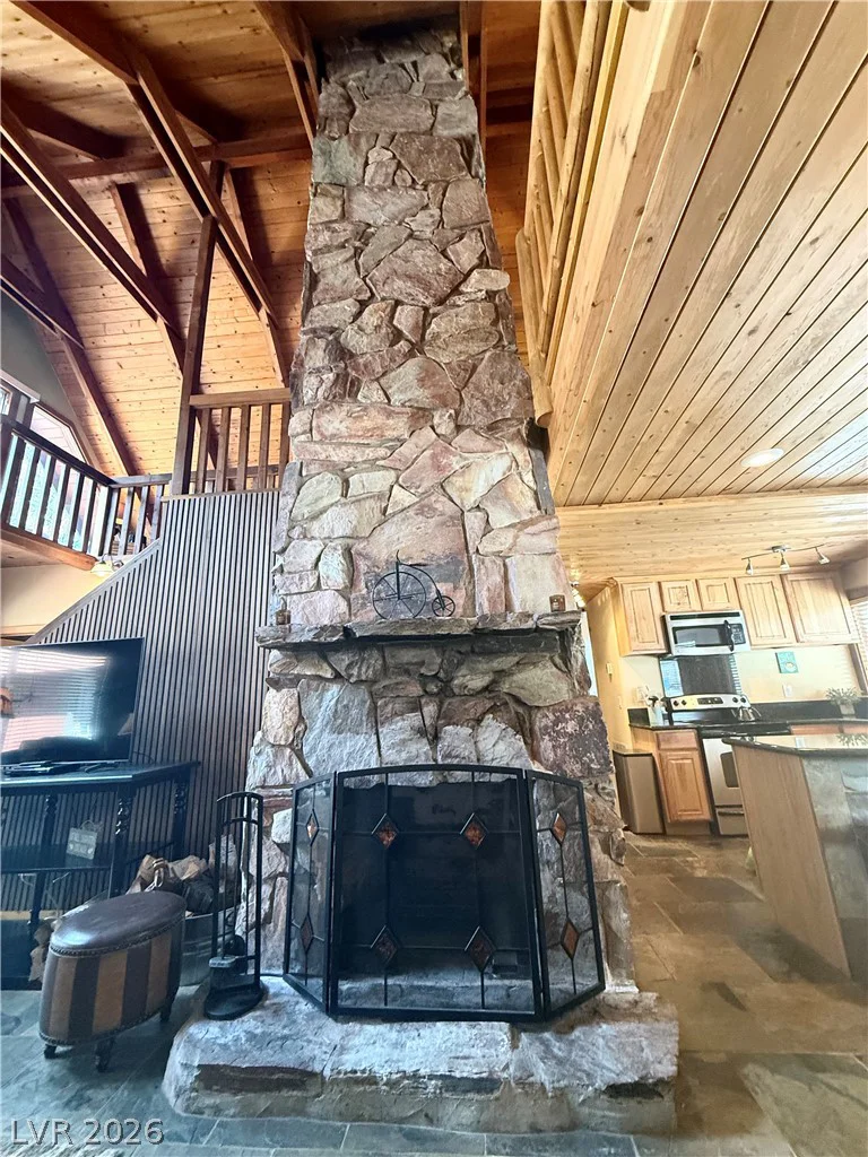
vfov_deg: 102.1
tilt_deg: +16.1
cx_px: 434
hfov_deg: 85.7
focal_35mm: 14
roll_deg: +2.1
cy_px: 578
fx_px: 468
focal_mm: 2.22
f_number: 2.2
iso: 500
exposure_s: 1/60
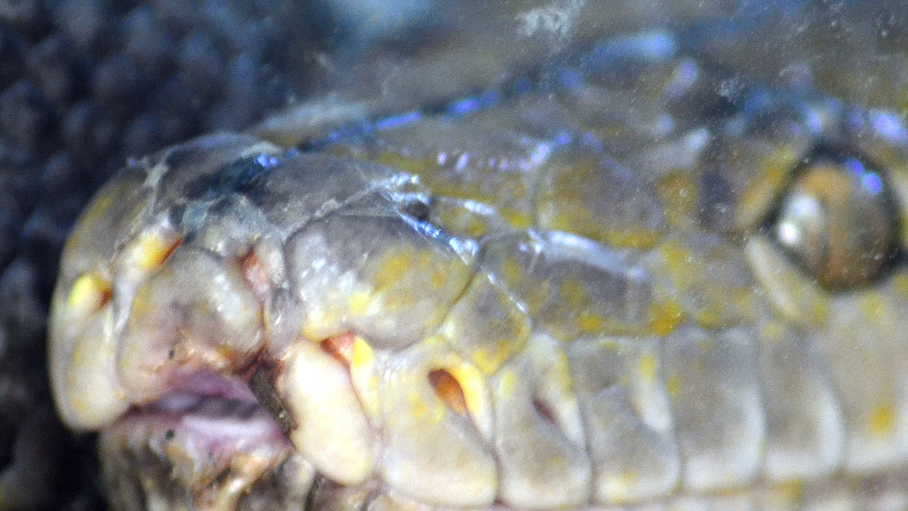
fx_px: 15891
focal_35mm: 660
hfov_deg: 3.3
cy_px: 326
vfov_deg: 1.8
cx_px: 471
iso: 1600
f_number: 5.6
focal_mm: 300
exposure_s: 1/40
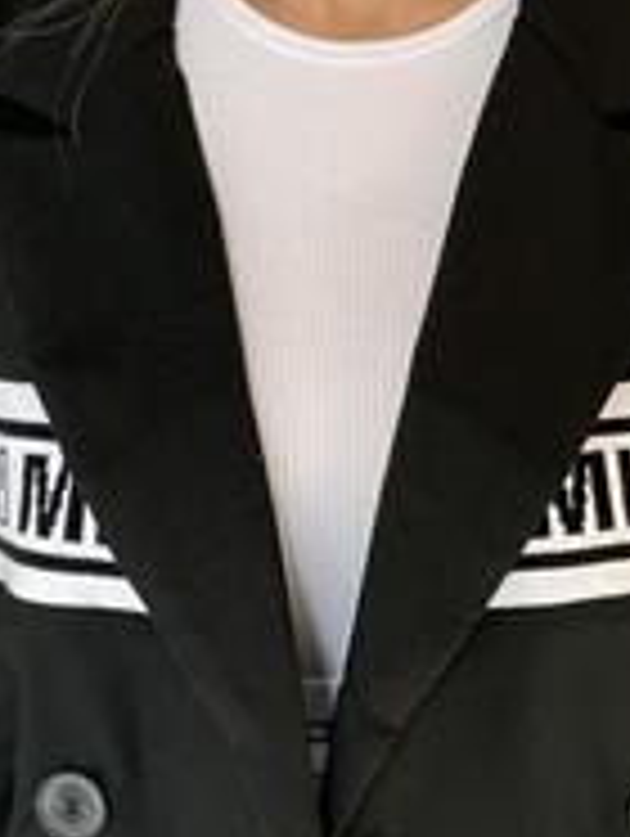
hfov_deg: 11.1
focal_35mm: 134
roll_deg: -0.9
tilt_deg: -17.0
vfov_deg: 14.5
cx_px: 351
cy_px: 760
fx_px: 3244
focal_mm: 6.86
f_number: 1.78
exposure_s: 1/117
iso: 125
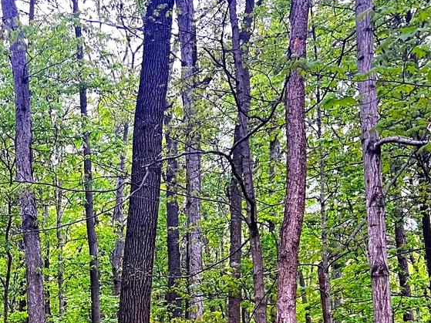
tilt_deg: +10.7
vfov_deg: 20.7
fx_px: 834
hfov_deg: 27.3
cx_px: 0
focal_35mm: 67
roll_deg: +0.4
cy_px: 368
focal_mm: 5.7
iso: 250
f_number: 1.5
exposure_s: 1/60
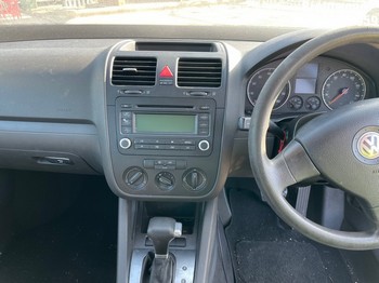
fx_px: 284
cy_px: 142
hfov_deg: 67.3
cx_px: 190
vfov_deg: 53.0
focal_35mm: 26
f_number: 1.6
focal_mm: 4.2
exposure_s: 1/121
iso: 64
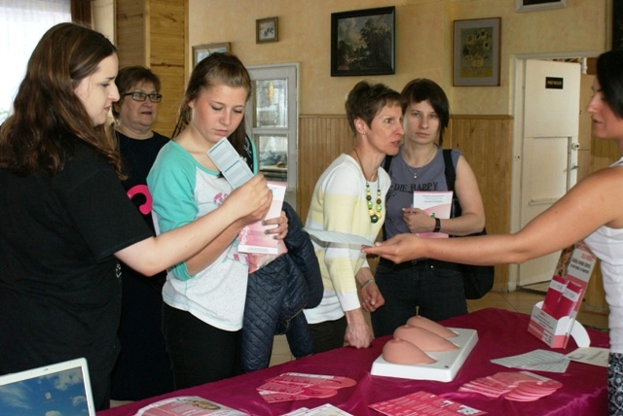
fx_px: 779
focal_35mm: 45
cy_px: 208
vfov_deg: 29.9
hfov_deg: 43.6
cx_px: 312
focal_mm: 30
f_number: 5
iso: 400
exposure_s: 1/60
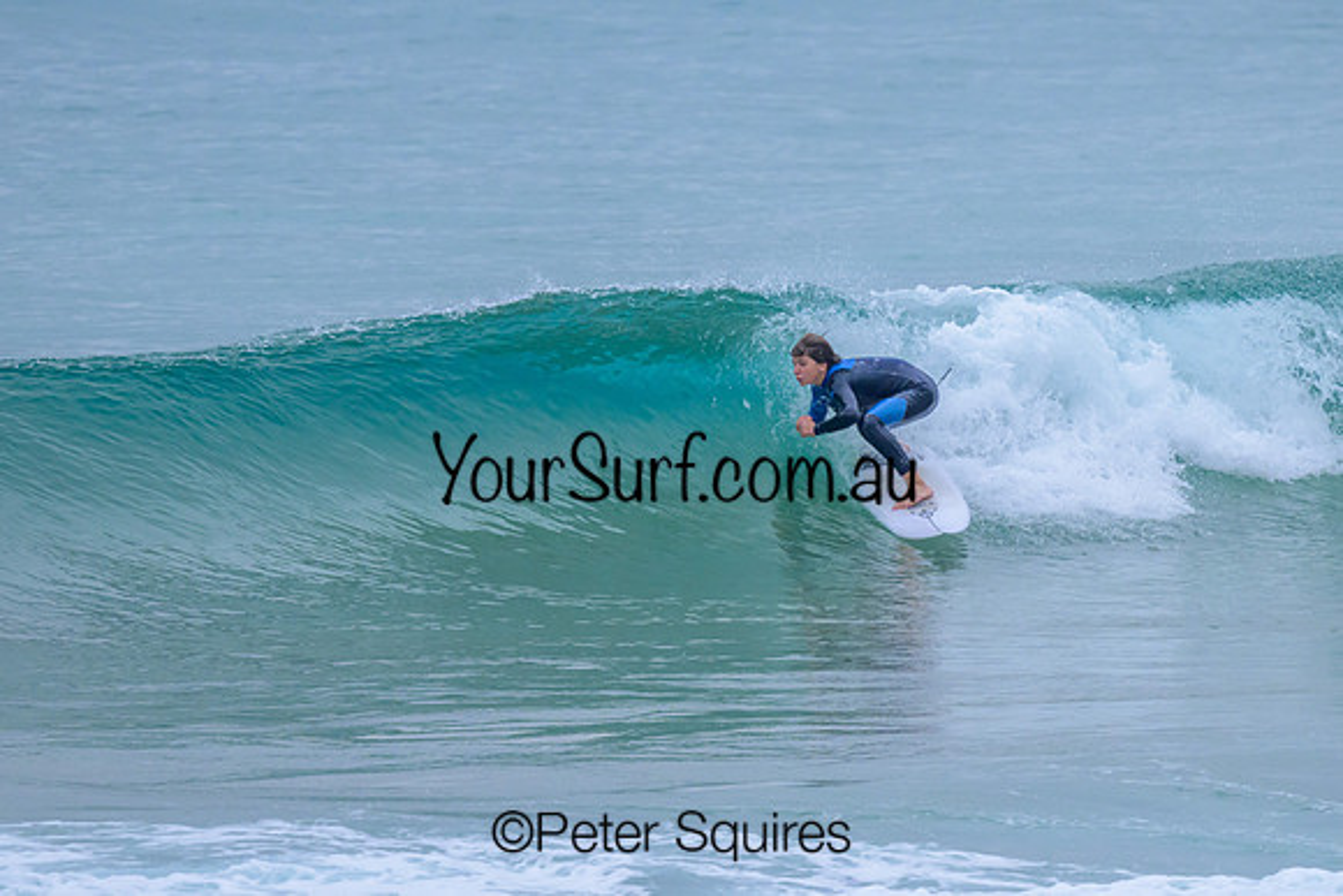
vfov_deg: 1.3
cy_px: 288
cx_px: 818
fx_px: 40934
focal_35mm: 1097
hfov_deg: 1.9
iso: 2200
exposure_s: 1/1600
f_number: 6.3
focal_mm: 800
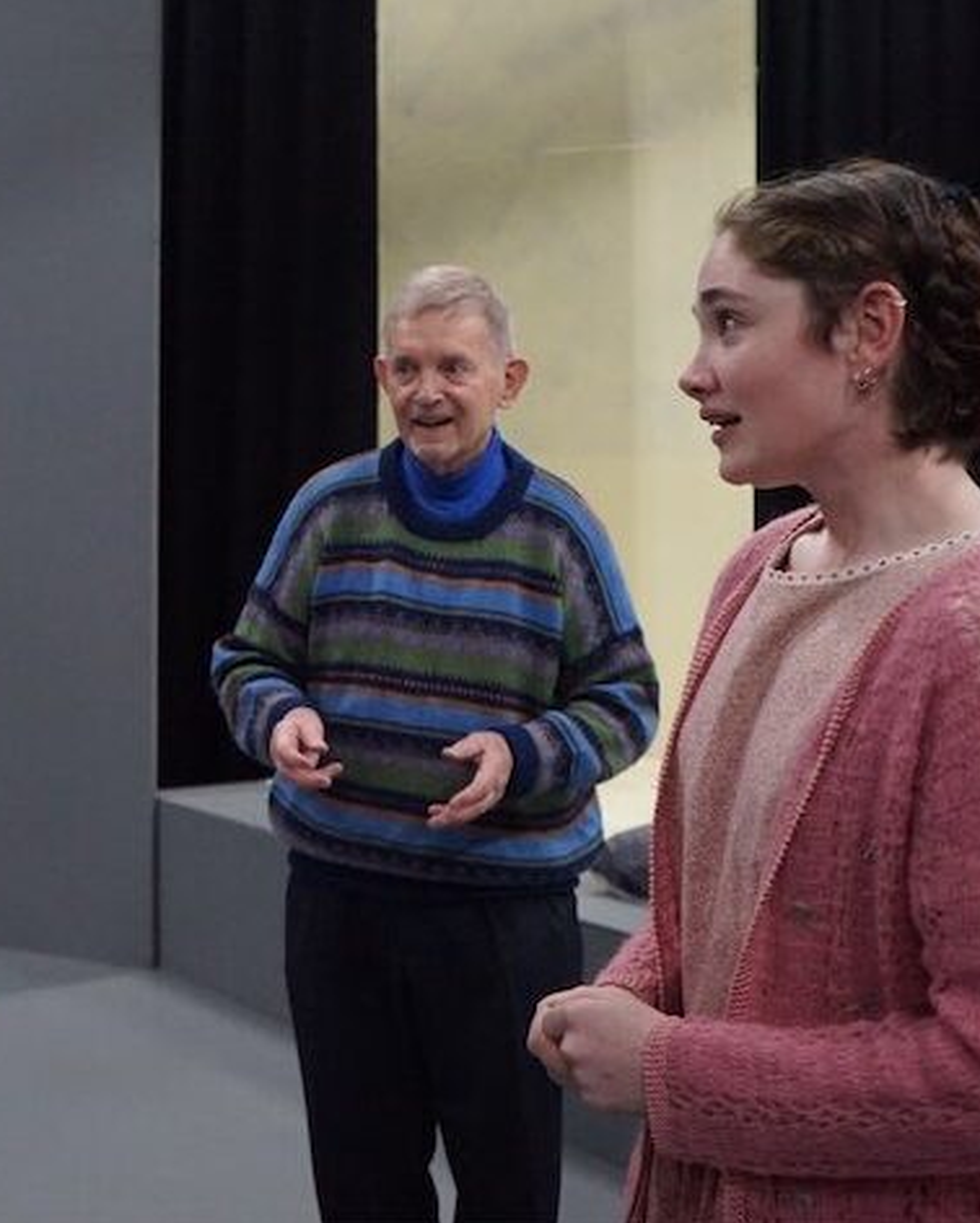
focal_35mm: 47
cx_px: 106
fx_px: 1703
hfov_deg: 30.7
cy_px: 612
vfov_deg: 39.5
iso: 6400
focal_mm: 33
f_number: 4
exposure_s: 1/125
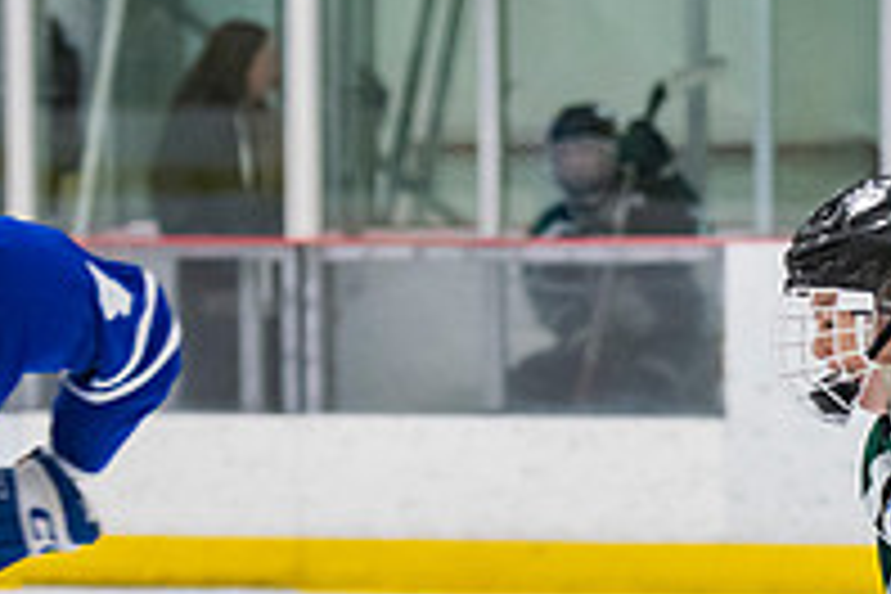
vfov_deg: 3.3
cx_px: 1027
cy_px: 680
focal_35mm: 413
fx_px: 10221
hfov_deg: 5.0
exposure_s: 1/640
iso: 2000
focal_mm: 90
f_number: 3.2
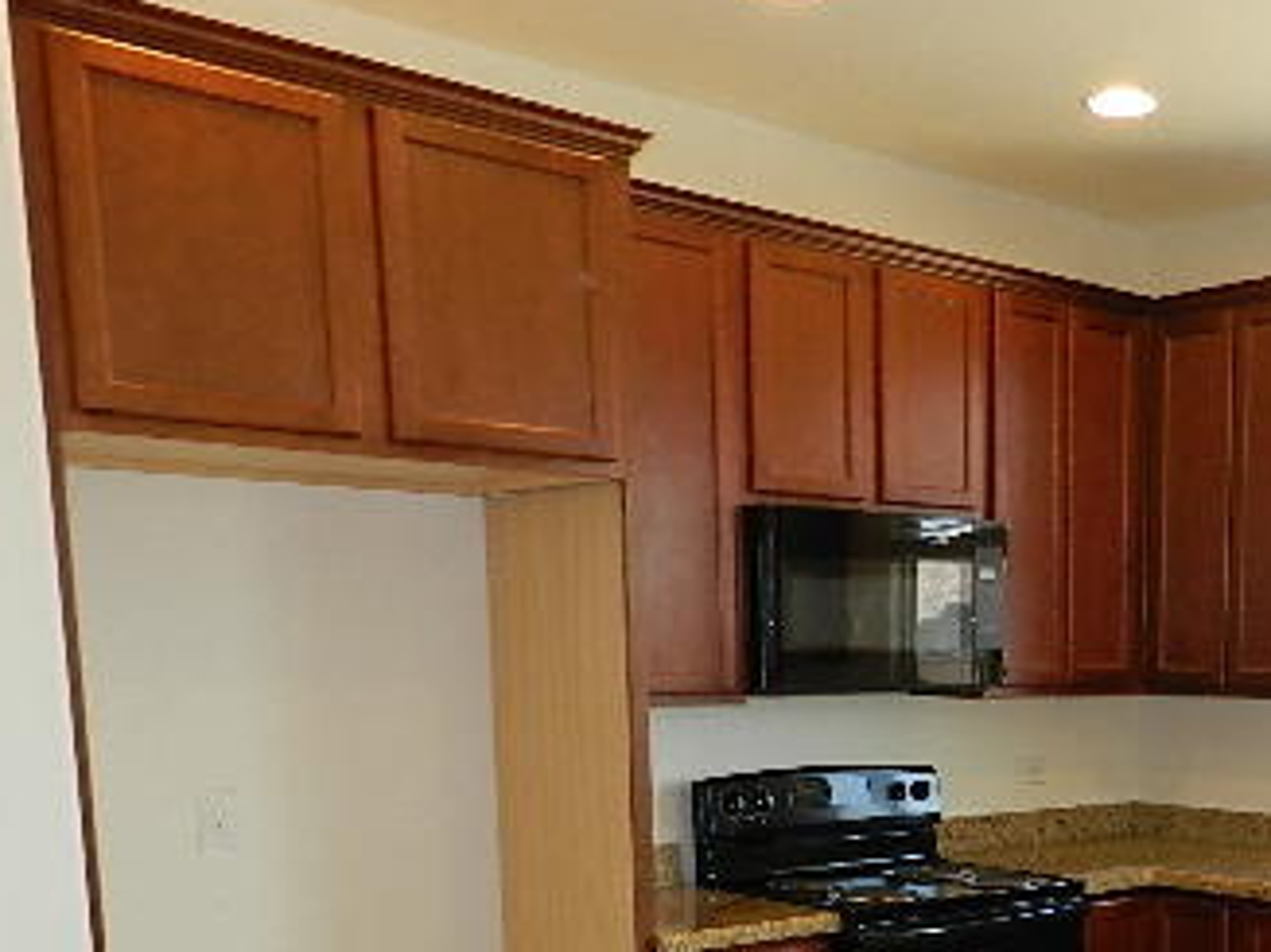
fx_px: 1652
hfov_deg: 40.1
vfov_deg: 30.2
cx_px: 1046
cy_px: 921
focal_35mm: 45
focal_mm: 4
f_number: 3.4
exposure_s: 1/40
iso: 160
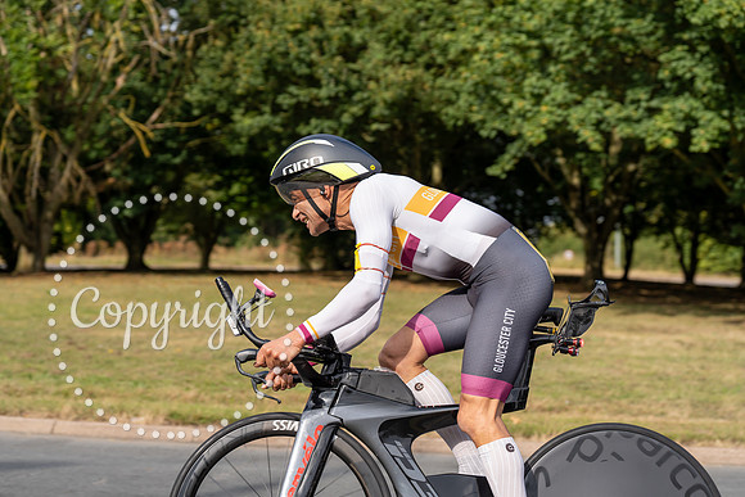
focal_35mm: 70
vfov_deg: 19.5
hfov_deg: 28.8
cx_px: 372
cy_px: 248
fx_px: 1449
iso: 160
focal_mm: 70
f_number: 4
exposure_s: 1/1000
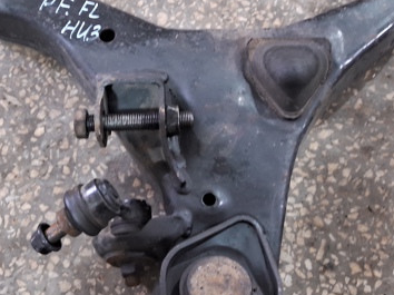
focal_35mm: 47
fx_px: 535
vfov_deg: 30.8
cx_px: 187
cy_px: 141
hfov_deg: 40.4
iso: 800
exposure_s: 1/25
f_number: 1.8
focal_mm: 3.98
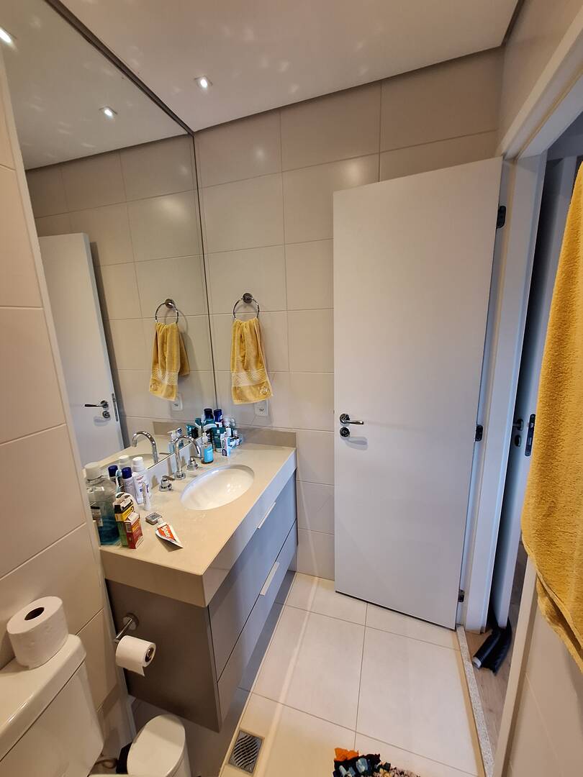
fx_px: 292
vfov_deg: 106.2
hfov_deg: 89.9
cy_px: 388
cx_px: 292
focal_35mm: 13
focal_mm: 1.74
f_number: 2.2
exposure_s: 1/40
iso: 100
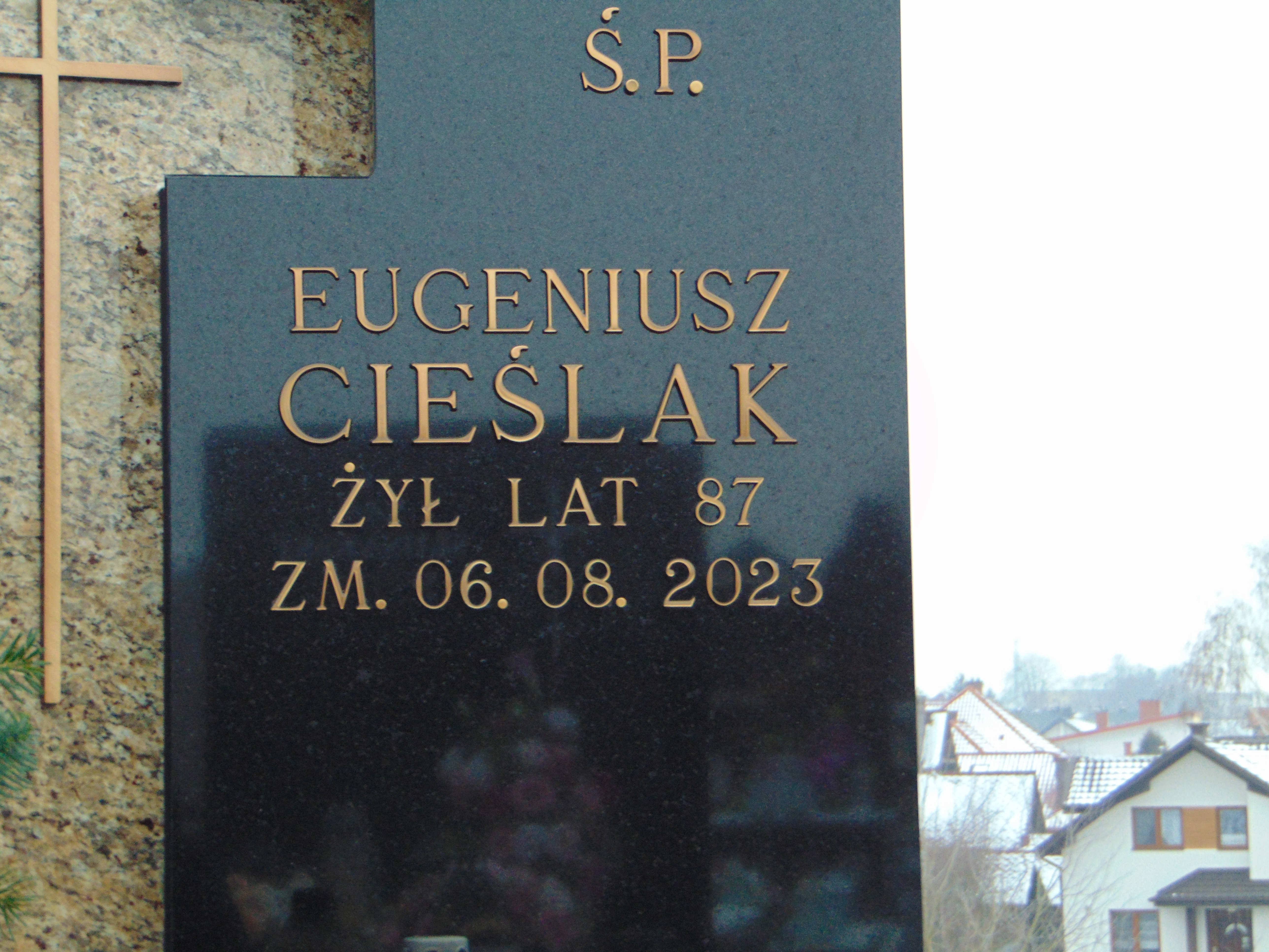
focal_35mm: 108
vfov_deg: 13.7
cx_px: 634
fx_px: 3959
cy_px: 476
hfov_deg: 18.2
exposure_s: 1/100
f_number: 3.9
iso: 200
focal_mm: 19.4
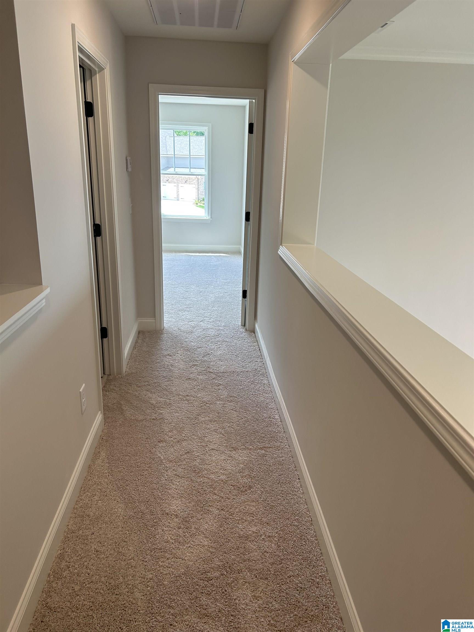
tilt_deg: -16.0
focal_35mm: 26
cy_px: 316
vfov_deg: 67.3
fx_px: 475
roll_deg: -2.3
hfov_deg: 53.1
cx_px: 237
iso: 64
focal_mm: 5.7
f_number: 1.5
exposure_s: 1/139
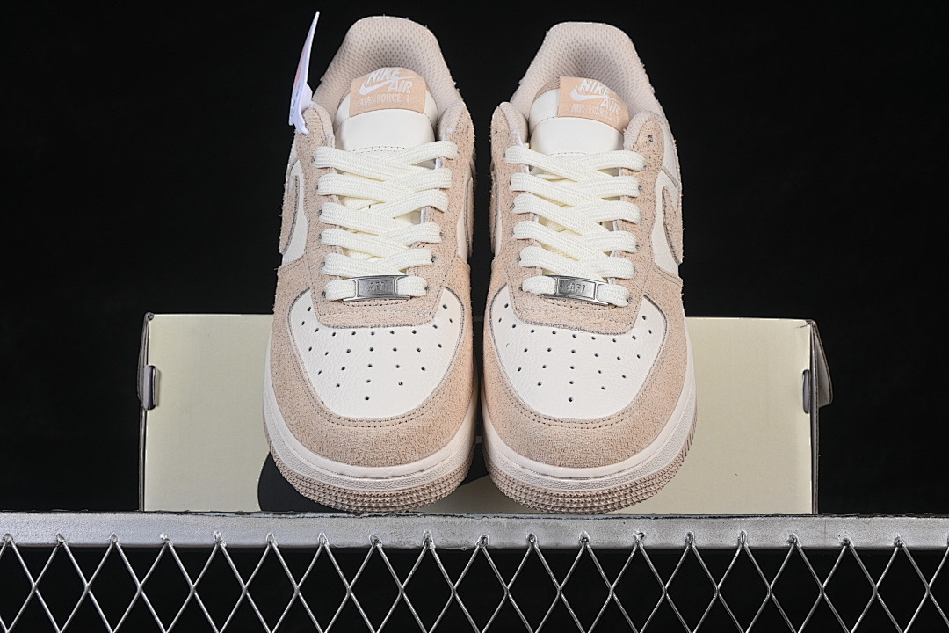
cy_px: 316
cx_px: 474
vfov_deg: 18.2
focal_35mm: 75
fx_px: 1977
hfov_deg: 27.0
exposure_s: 1/80
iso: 160
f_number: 8
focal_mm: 50
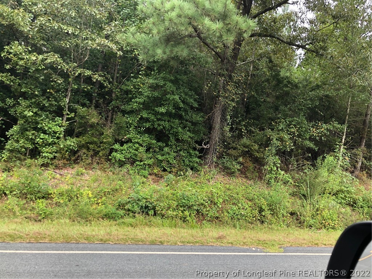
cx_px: 186
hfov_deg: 63.4
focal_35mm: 28
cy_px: 140
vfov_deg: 49.7
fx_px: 301
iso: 32
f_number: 1.8
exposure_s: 1/120
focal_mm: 3.99
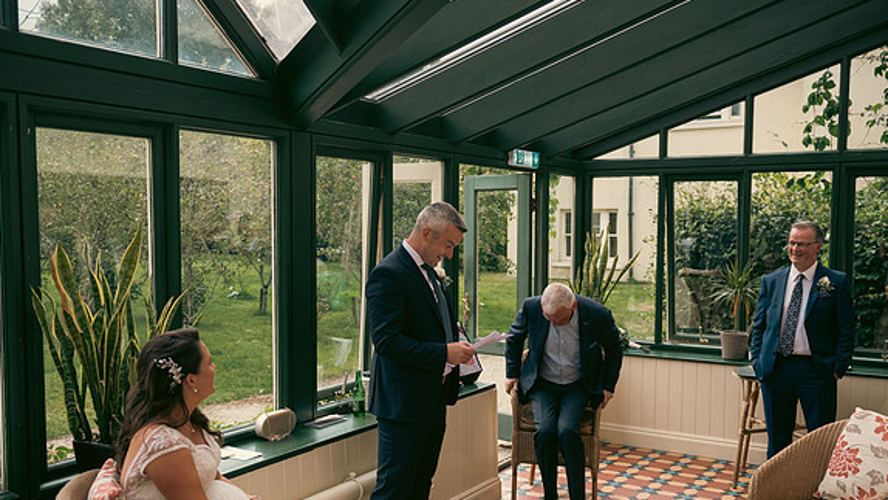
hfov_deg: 55.3
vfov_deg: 32.8
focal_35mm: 36
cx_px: 446
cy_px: 290
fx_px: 848
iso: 250
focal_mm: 34
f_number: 3.5
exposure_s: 1/640
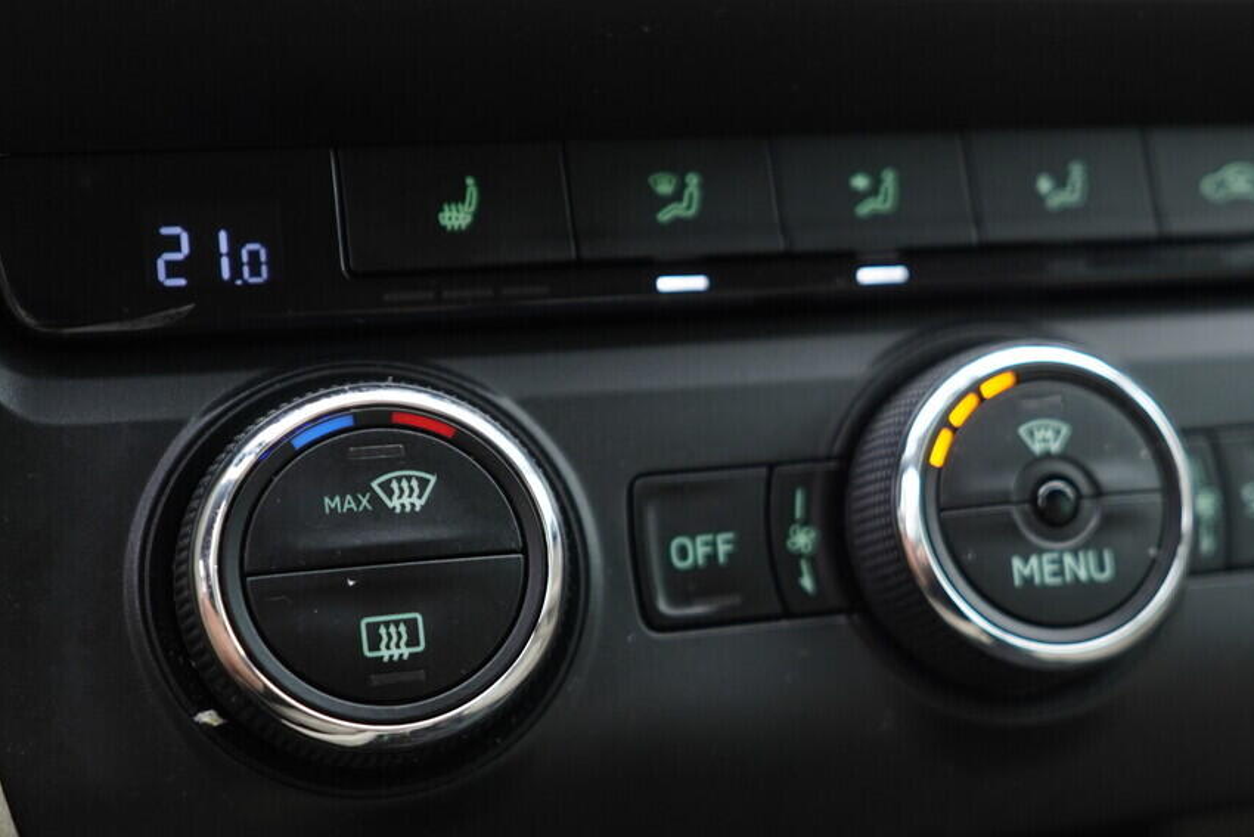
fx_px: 2125
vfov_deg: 22.2
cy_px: 483
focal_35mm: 61
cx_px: 896
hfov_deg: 32.4
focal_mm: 24
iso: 320
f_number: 2.8
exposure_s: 1/40
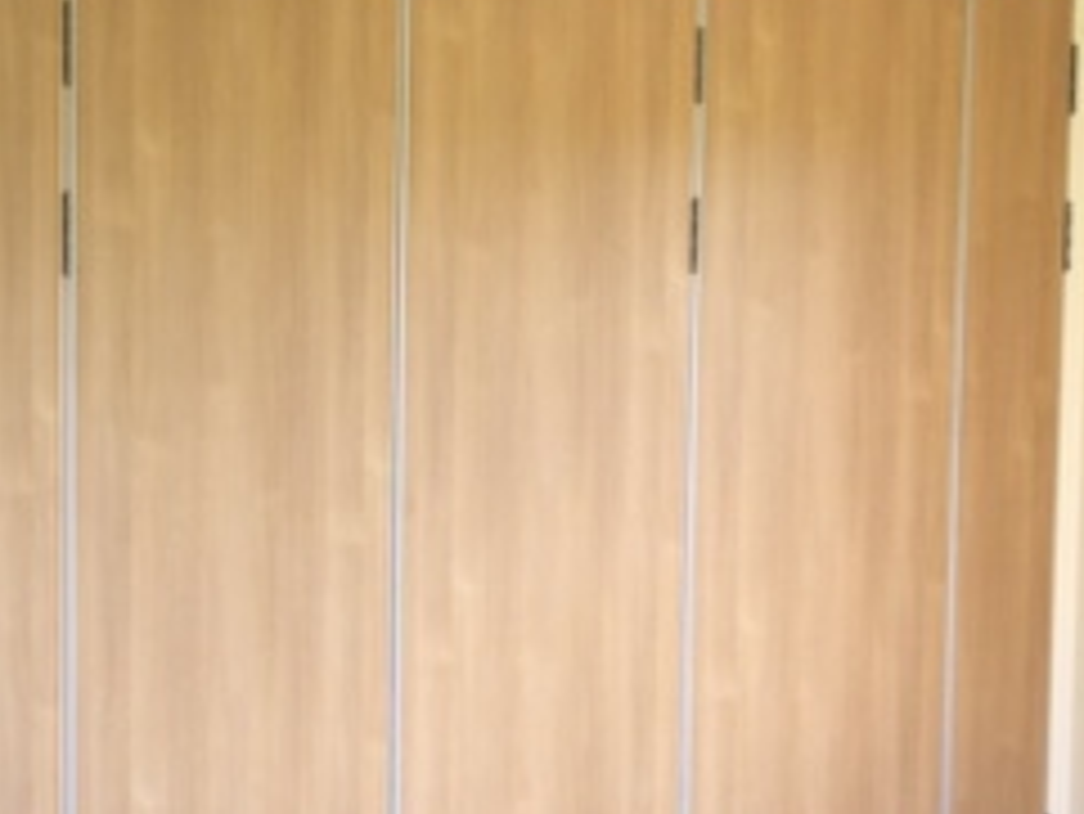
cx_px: -193
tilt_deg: -6.7
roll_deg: +0.9
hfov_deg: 23.3
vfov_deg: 19.1
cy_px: 513
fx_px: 2412
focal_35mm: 77
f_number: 2.2
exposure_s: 1/261
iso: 32
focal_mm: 4.15
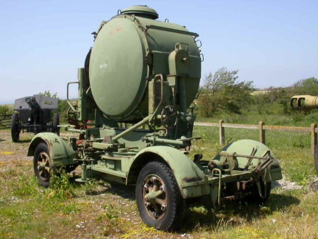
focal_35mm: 42
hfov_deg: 44.8
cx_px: 160
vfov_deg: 34.3
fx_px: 386
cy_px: 117
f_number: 7.5
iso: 100
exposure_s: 1/274
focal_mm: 7.85
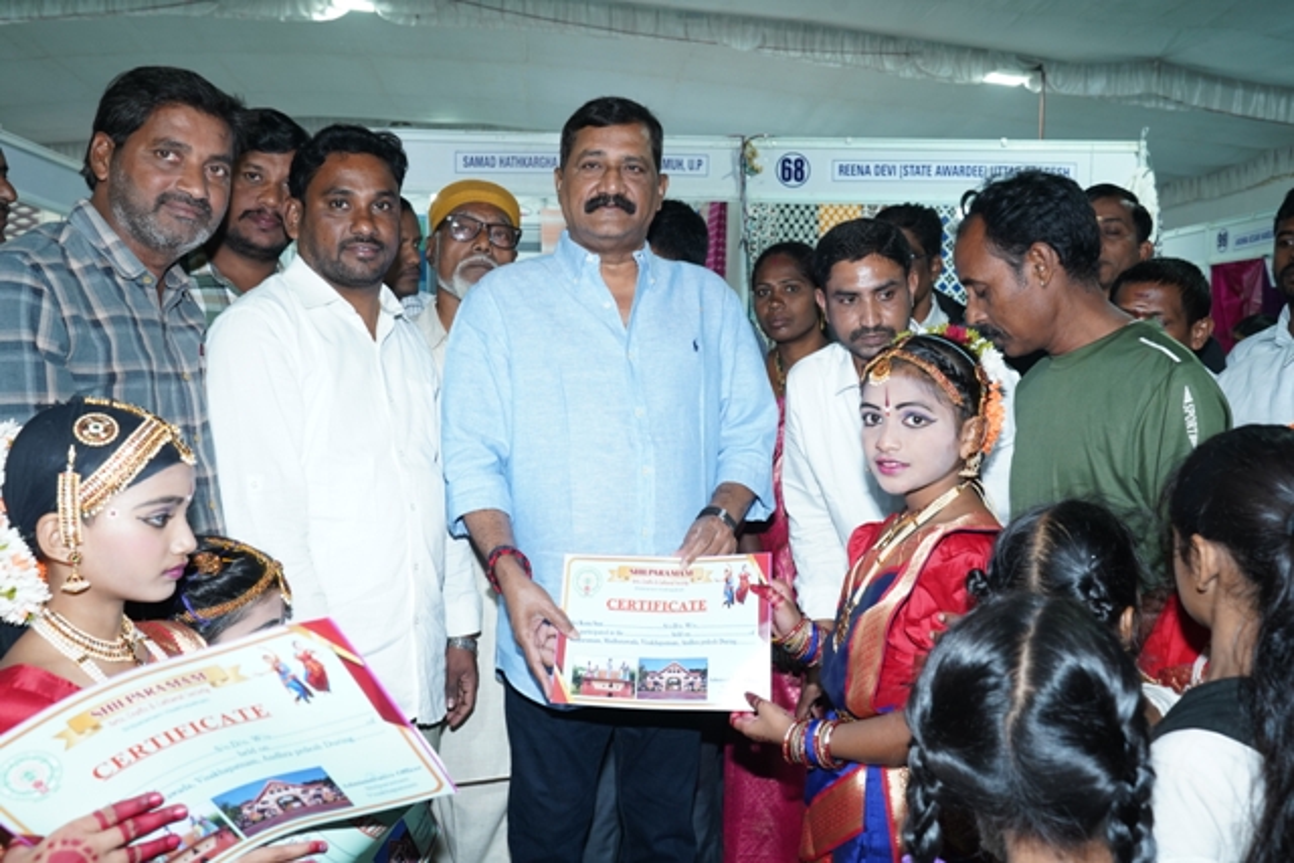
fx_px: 1186
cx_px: 647
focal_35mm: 33
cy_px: 432
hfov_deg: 57.2
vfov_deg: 40.0
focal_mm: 33
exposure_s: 1/100
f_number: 6.3
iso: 1250
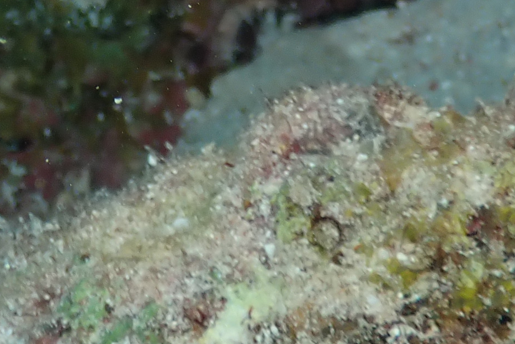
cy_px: -399
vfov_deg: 6.0
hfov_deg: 9.1
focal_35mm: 223
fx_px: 3190
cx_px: -139
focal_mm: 9.01
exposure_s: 1/200
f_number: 3.2
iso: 100
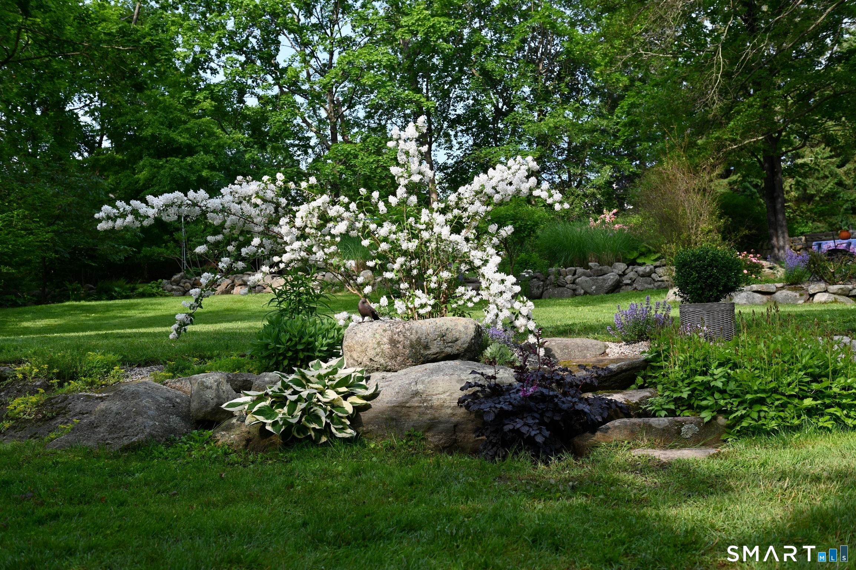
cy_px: 285
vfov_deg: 36.8
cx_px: 428
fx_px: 855
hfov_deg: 53.2
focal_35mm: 36
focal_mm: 36
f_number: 5.6
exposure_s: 1/250
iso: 160
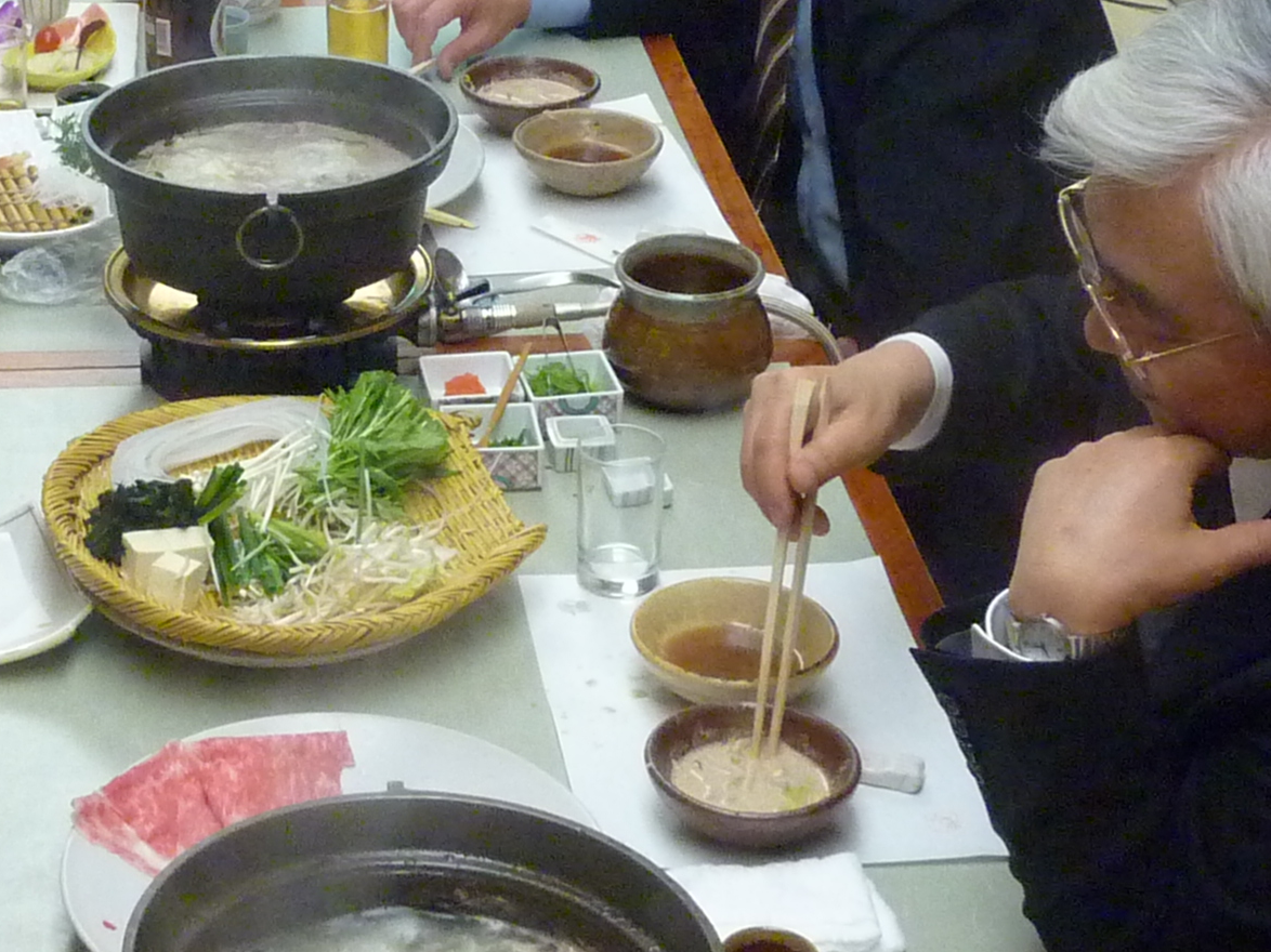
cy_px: 156
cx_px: 192
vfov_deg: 16.4
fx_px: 3267
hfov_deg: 21.6
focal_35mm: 89
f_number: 3.4
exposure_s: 1/25
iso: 400
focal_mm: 4.7
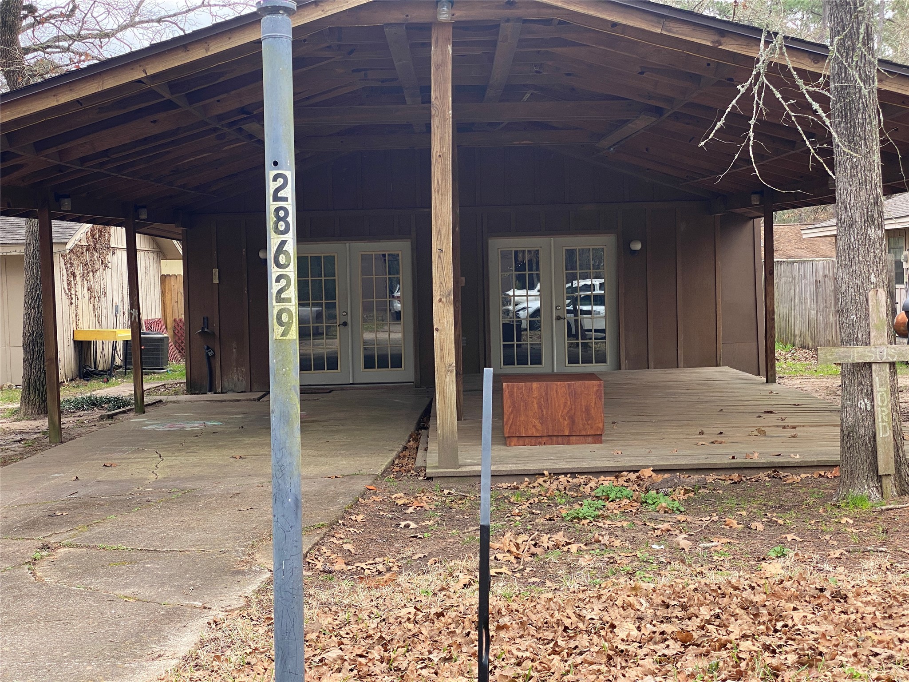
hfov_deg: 36.8
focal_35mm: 52
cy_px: 341
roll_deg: +1.3
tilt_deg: -3.4
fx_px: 1365
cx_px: 454
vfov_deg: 28.0
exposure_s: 1/122
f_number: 2
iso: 20
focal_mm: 6
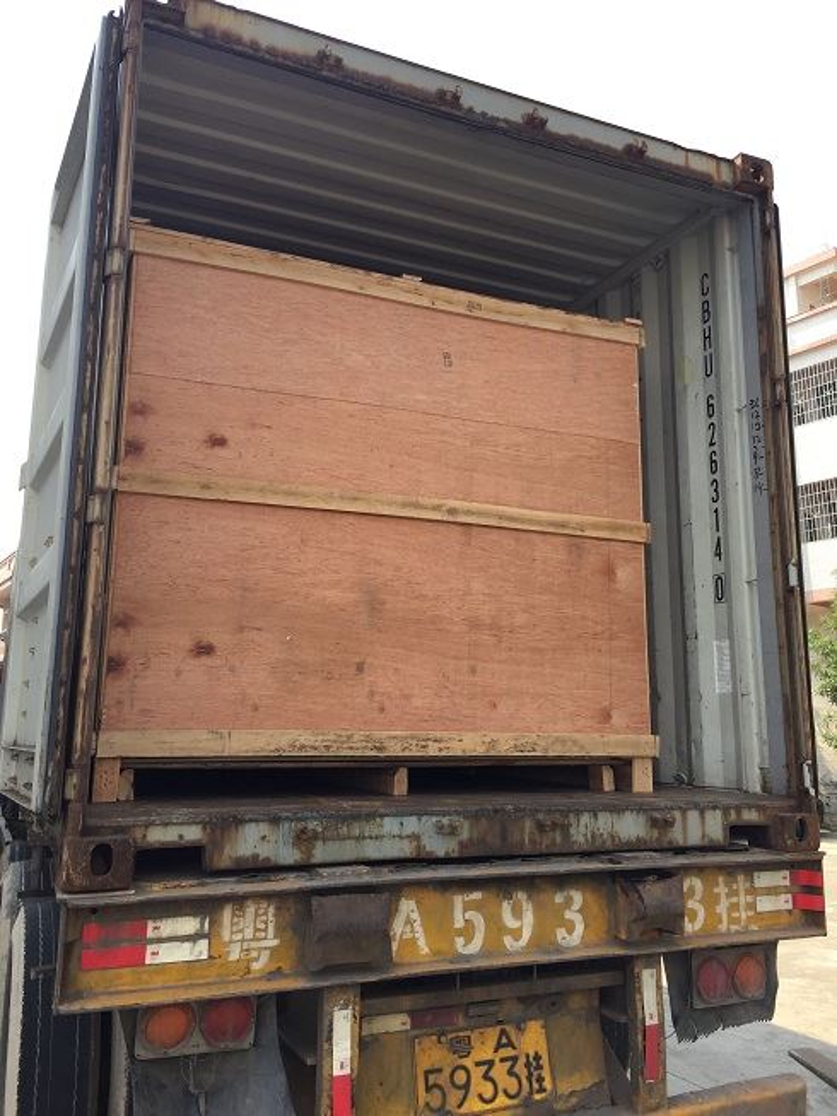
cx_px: 418
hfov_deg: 48.2
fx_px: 935
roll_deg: +1.4
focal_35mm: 29
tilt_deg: +13.6
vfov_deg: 61.7
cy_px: 558
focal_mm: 4.15
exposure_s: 1/608
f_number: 2.2
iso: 32
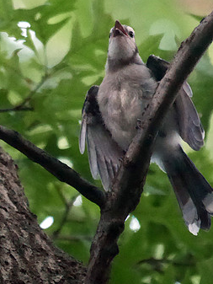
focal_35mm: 801
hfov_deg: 1.9
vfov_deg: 2.5
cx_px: 136
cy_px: 145
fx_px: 6567
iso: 6400
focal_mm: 300
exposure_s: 1/320
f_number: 5.6
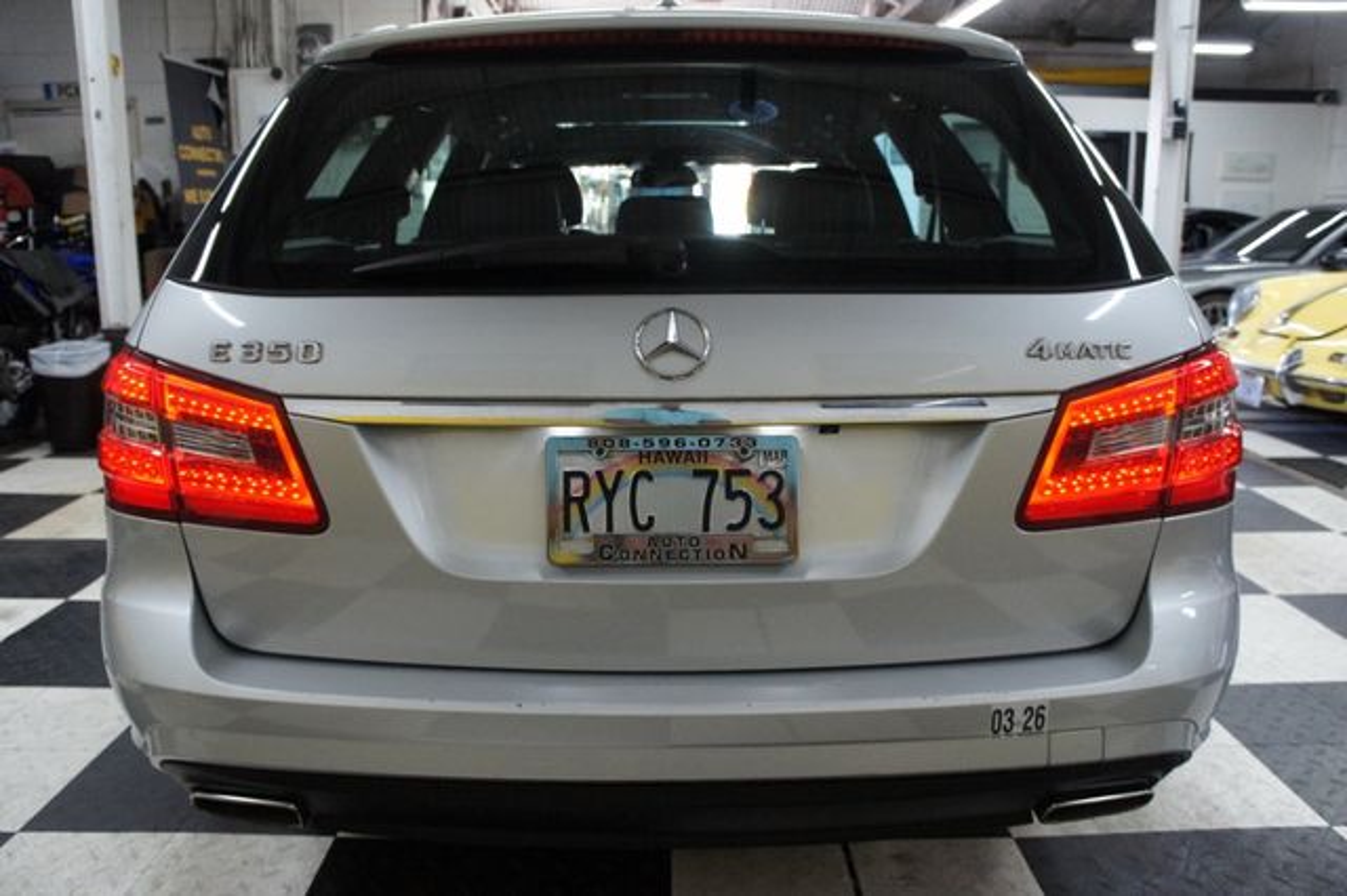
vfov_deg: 47.9
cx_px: 674
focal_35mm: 27
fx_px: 1010
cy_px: 448
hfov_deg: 67.4
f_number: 3.5
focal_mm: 18
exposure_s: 1/160
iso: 1600
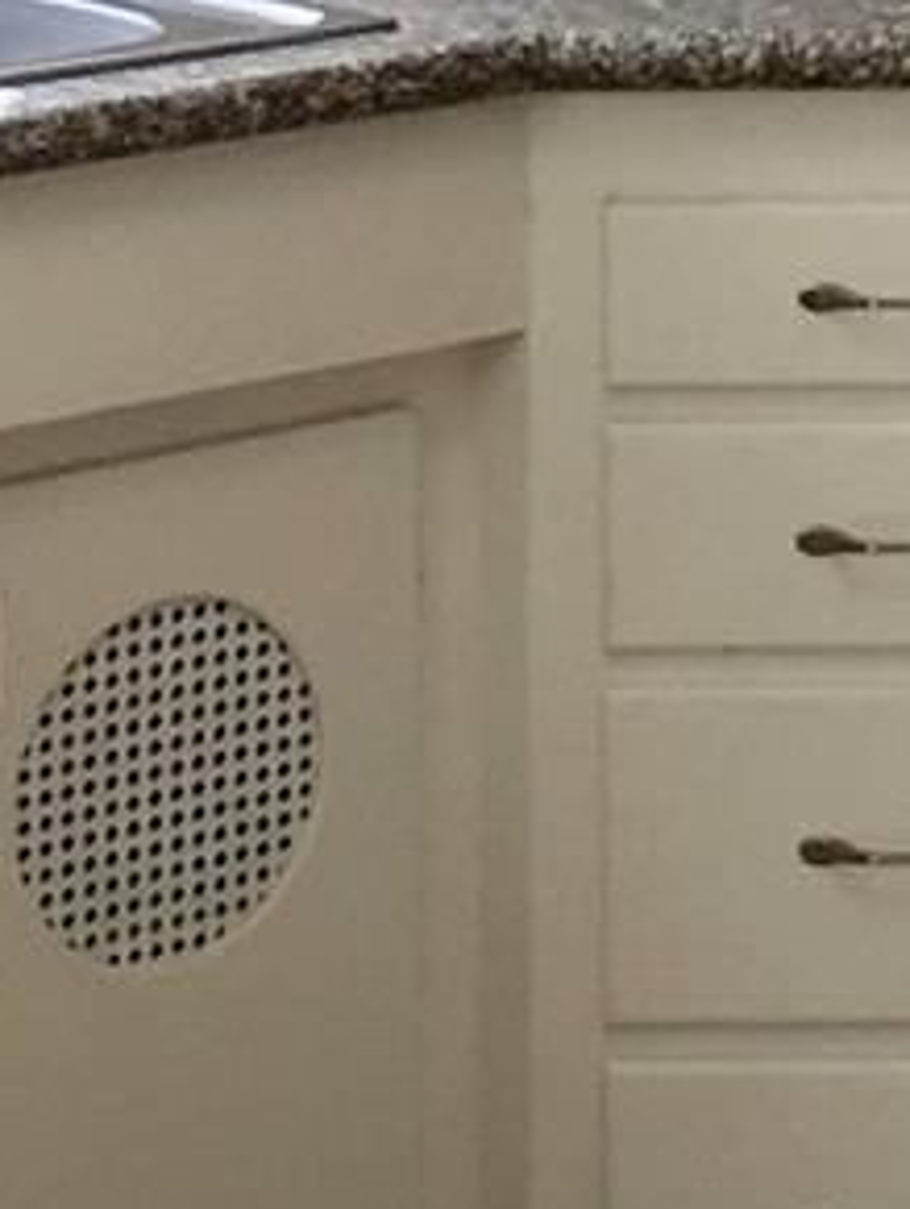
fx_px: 6960
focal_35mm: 199
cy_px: -706
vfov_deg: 9.6
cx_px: 1479
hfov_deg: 7.3
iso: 25
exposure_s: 1/187
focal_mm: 4.15
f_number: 2.2
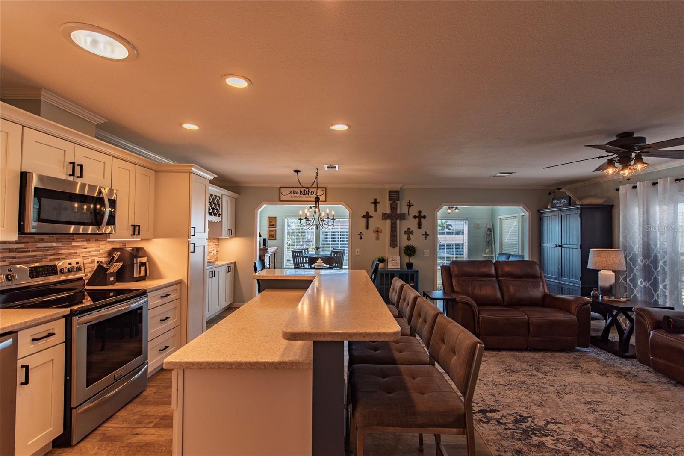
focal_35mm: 15
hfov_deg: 100.4
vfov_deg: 77.3
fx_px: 285
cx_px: 342
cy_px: 228
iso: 100
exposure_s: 1/100
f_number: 5
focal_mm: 15
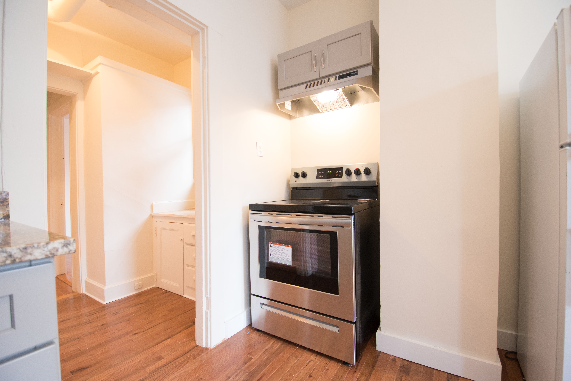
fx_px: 238
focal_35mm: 15
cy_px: 190
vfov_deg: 77.3
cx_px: 286
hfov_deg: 100.4
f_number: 3.5
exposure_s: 1/15
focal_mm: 10
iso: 800
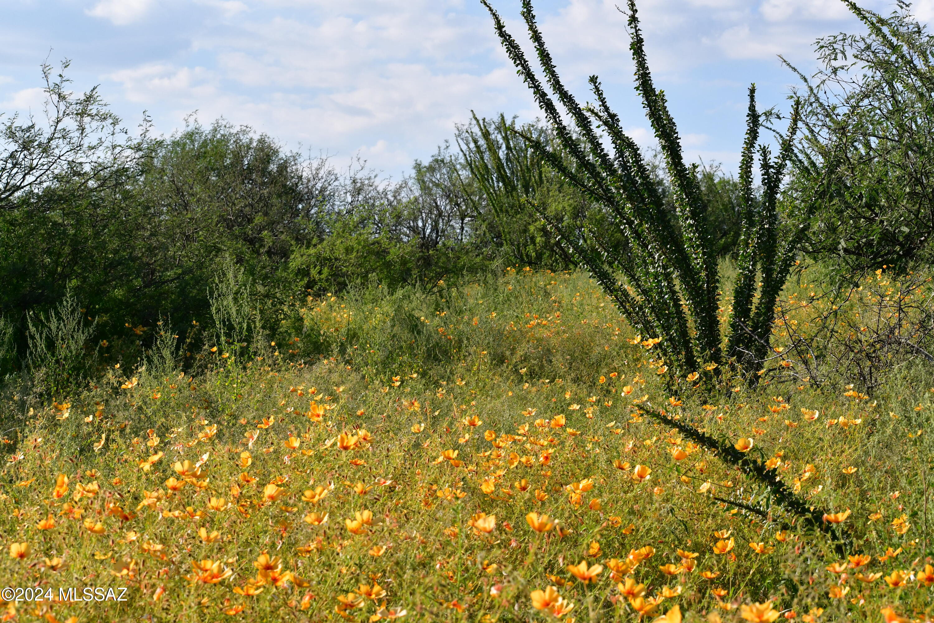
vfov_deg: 13.0
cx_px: 467
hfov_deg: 19.5
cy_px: 312
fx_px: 2724
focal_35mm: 105
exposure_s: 1/1000
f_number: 13
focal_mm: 70
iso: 800
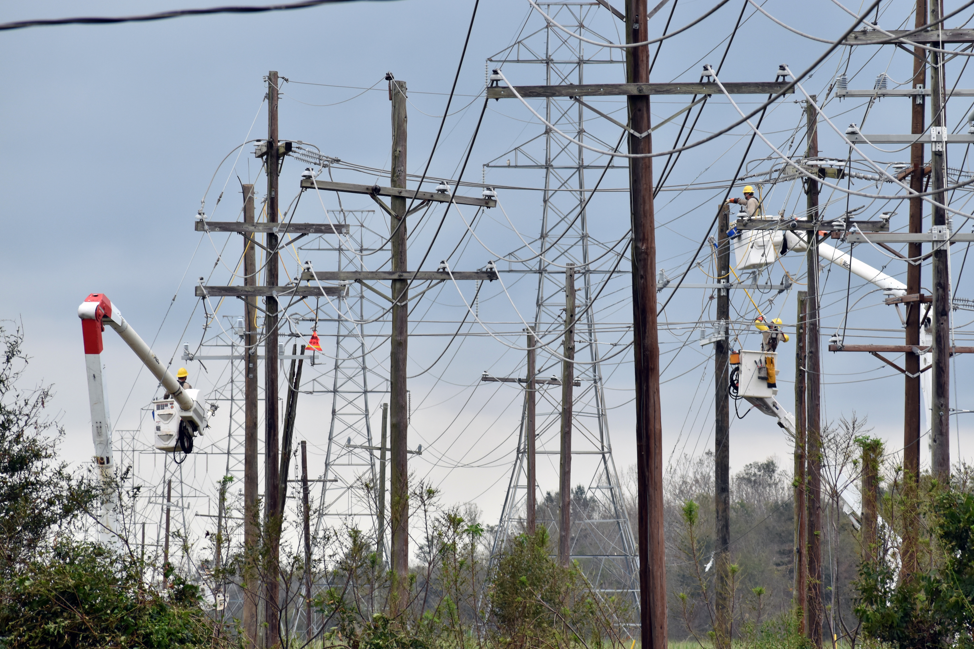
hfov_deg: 6.7
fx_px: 8278
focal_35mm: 306
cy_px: 326
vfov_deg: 4.5
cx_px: 512
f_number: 10
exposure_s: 1/400
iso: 400
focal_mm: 190
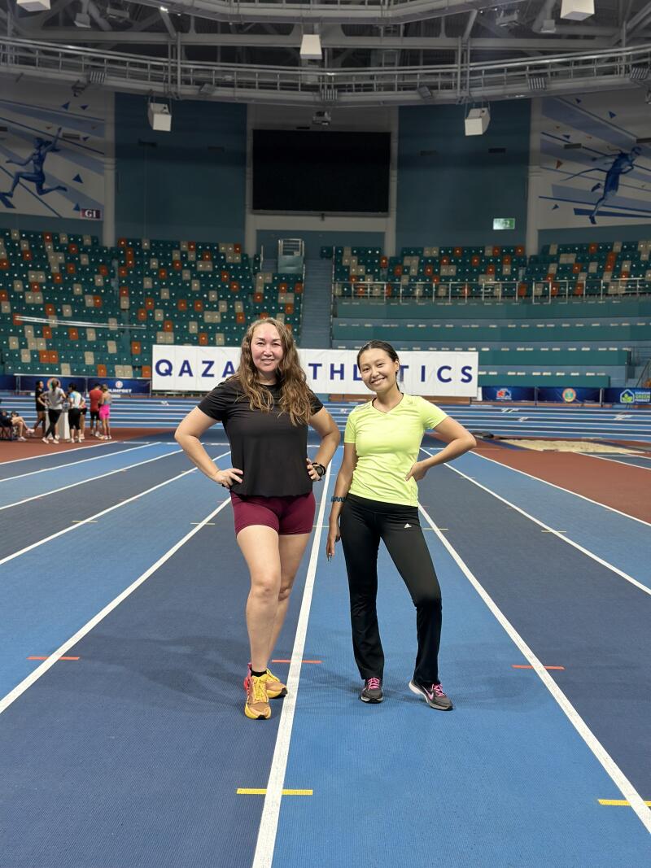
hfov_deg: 30.3
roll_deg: -1.3
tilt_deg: -2.2
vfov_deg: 39.7
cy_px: 434
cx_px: 326
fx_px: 1204
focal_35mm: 48
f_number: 1.78
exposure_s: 1/125
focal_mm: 6.86
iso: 80
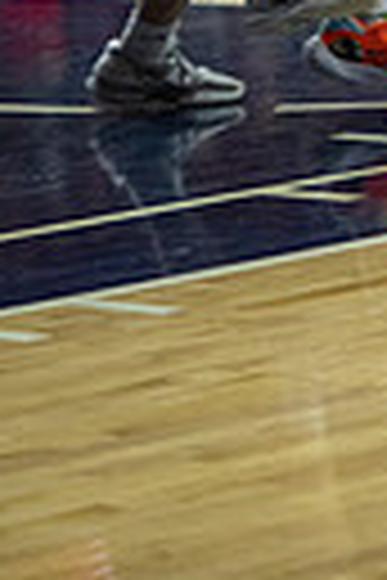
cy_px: -382
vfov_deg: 6.8
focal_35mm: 297
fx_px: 4789
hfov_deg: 4.6
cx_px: 662
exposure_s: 1/1250
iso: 2000
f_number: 2.8
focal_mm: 85
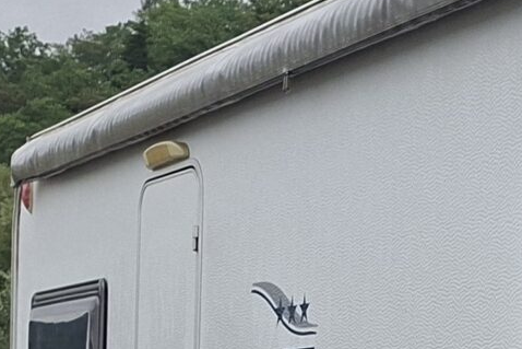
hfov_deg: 13.2
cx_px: 1126
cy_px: 590
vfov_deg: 10.2
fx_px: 1856
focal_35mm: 128
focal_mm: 5.54
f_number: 1.8
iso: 40
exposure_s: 1/507
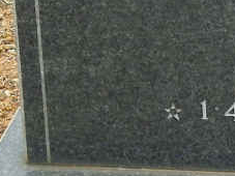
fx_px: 2008
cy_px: 32
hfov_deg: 6.6
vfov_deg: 5.0
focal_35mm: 296
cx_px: 357
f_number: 4
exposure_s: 1/200
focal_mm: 9.9
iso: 64
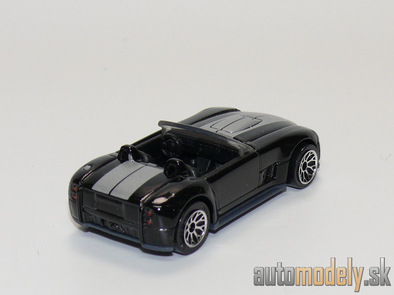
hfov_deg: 15.6
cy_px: 148
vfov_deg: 11.8
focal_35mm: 126
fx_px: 1434
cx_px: 197
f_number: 4
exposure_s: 1/30
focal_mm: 15.1
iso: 100
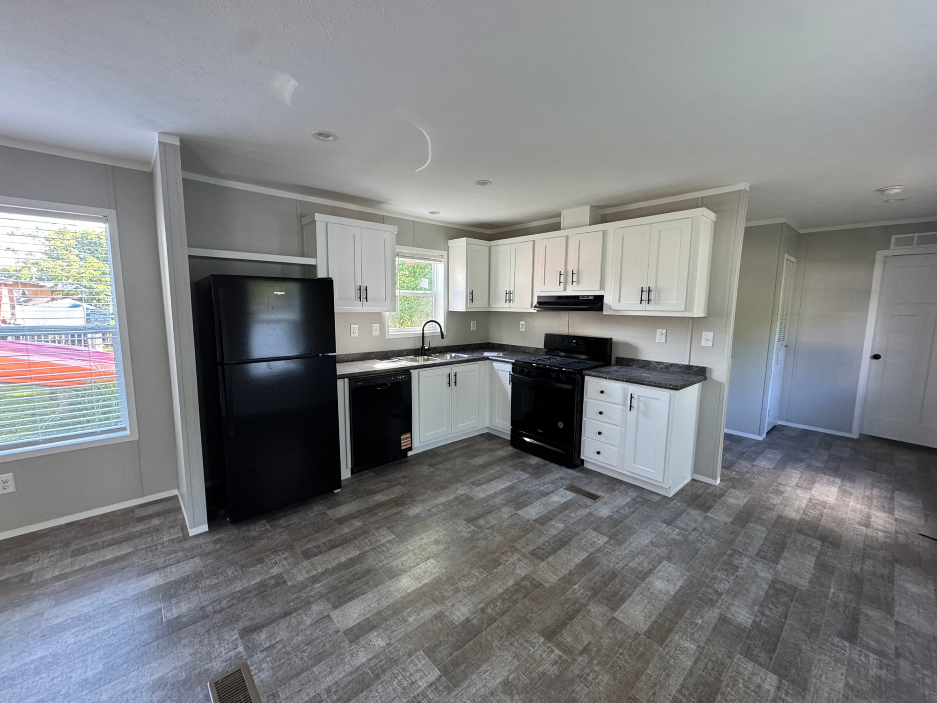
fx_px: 379
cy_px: 352
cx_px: 468
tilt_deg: -8.3
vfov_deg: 85.7
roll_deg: -2.6
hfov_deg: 102.1
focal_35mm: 14
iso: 320
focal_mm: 2.22
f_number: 2.2
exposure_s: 1/99
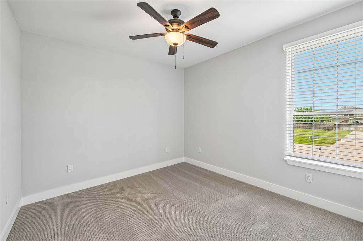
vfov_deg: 77.3
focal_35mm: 15
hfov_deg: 100.4
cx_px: 182
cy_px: 120
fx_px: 151
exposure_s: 1/50
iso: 400
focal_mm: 15
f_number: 8
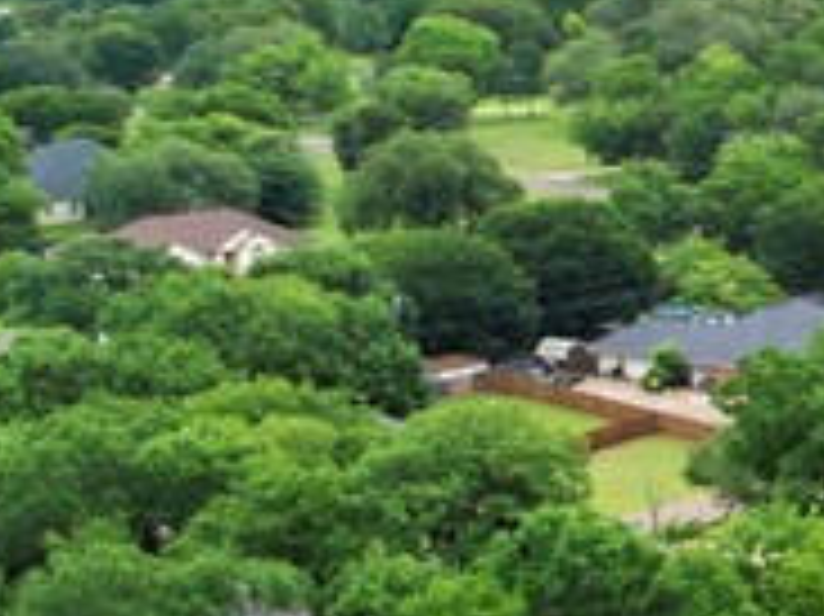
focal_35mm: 134
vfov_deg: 11.0
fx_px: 3188
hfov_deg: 12.1
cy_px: 400
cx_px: 1918
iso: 140
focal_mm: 12.29
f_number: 2.8
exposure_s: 1/2500
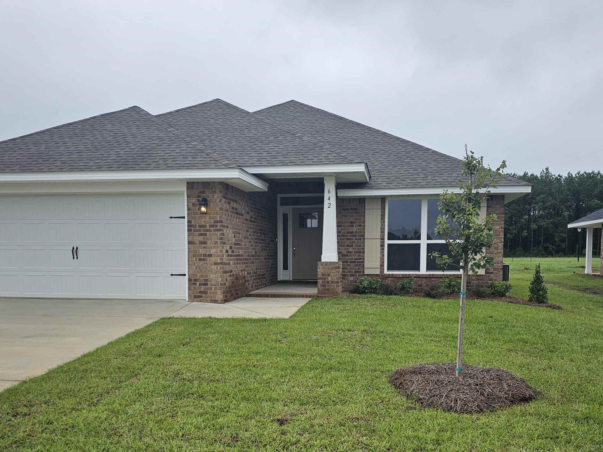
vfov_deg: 42.4
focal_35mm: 33
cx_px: 293
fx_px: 575
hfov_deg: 55.3
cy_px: 298
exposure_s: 1/609
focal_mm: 6.3
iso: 10
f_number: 1.7
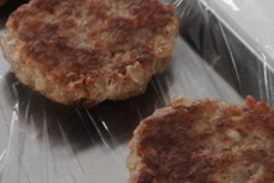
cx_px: -4
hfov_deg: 14.3
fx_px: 1072
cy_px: 116
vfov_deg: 9.8
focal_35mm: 141
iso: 2500
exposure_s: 1/50
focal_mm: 27
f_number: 5.6
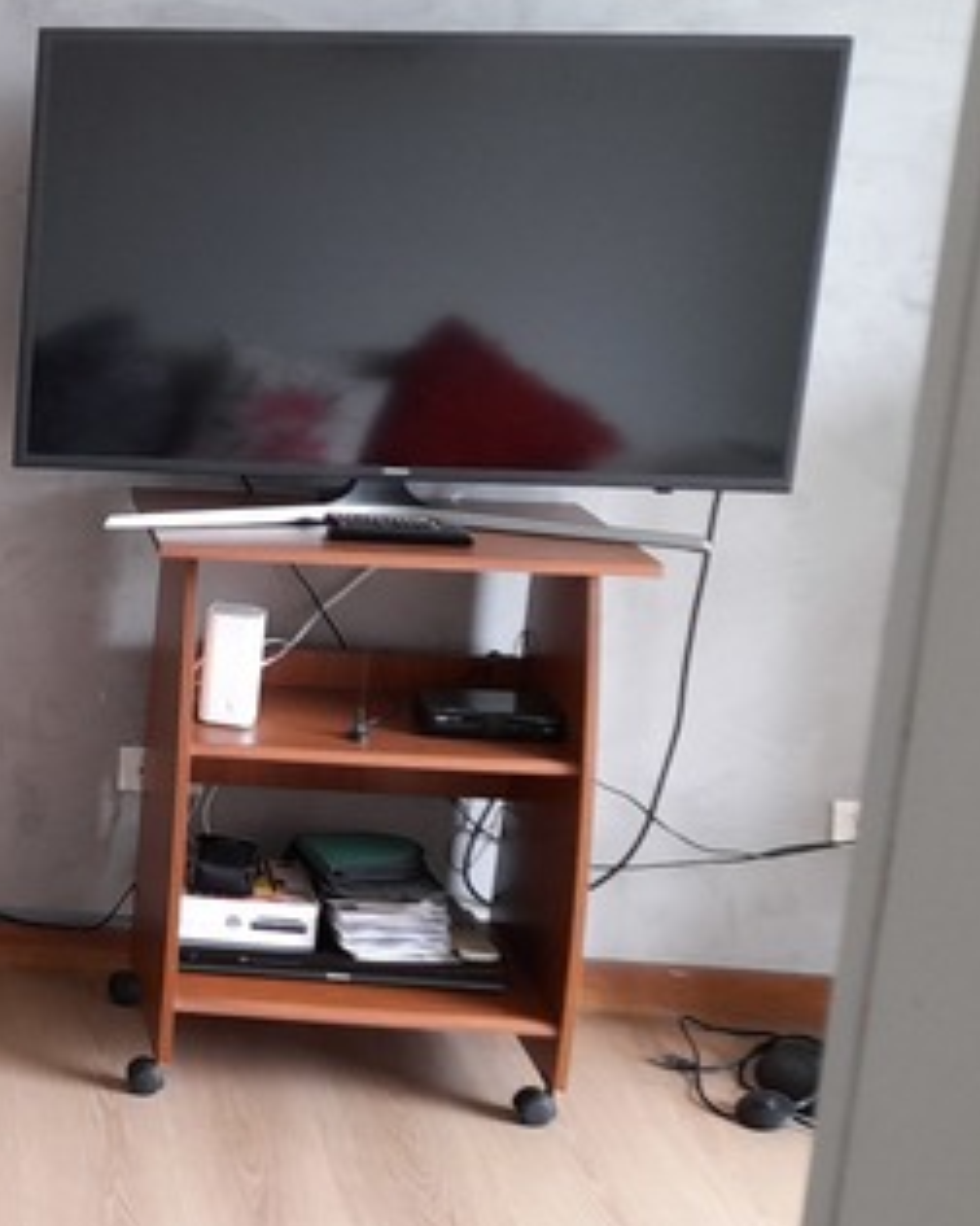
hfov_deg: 21.3
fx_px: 2248
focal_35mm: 62
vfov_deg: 30.5
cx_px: -420
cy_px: 553
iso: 125
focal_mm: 4.6
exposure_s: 1/60
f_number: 2
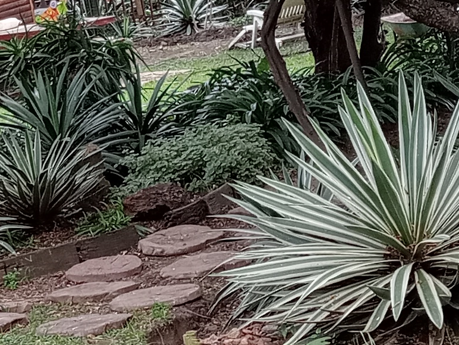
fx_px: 1965
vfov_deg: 10.0
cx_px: -169
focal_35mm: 148
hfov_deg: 12.8
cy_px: 244
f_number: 1.8
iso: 195
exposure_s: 1/100
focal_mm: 4.04
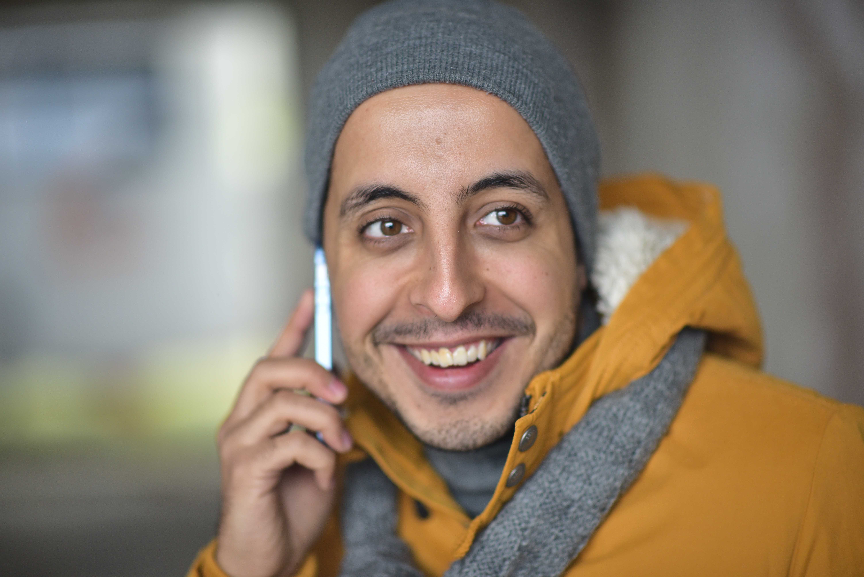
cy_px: 288
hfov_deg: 23.9
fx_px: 2041
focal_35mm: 85
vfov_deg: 16.1
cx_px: 432
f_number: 1.4
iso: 800
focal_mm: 85
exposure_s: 1/1250
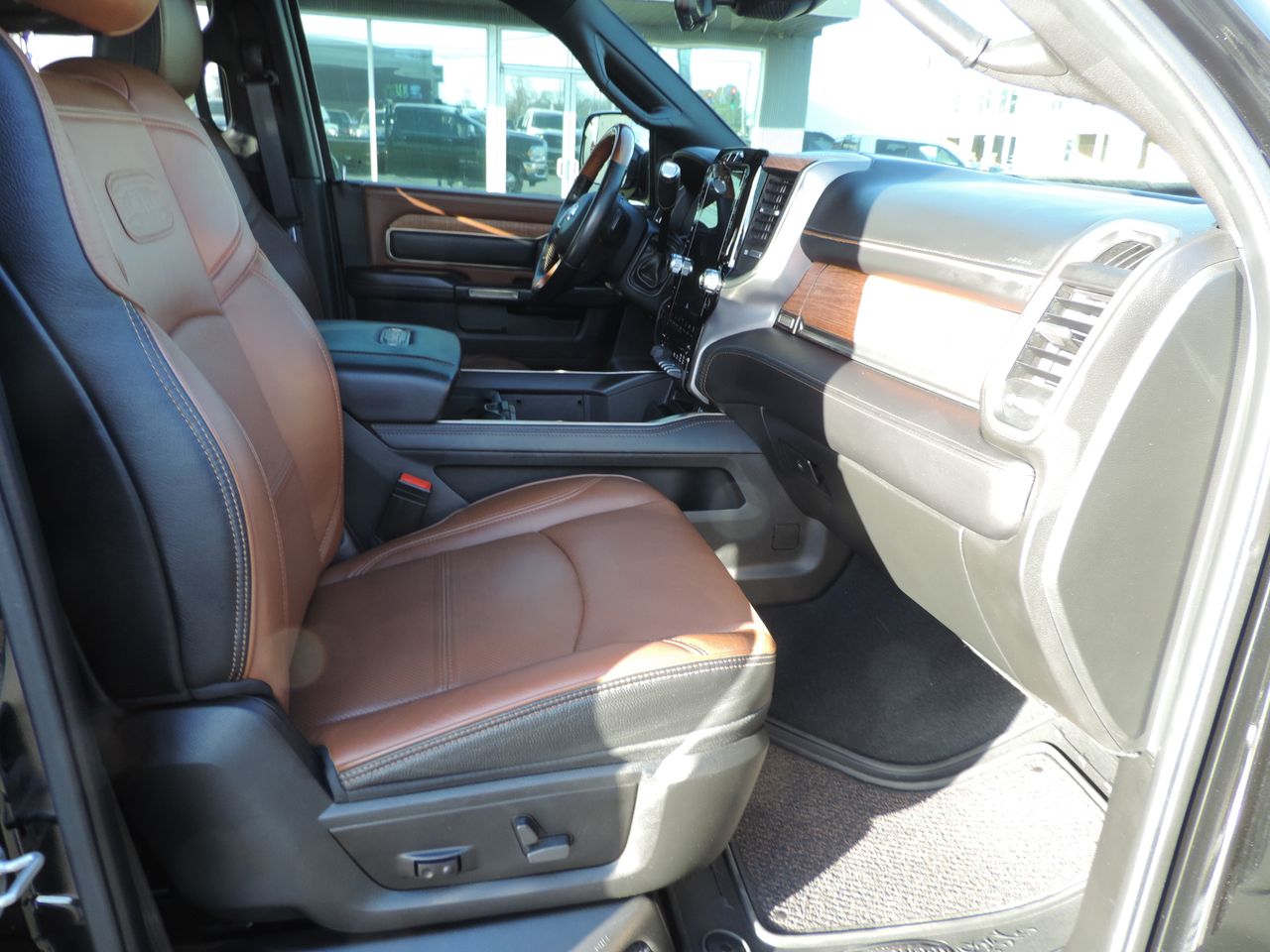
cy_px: 476
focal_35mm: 24
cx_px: 635
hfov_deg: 71.6
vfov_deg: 56.8
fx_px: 881
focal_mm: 4.3
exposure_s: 1/30
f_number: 3
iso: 100
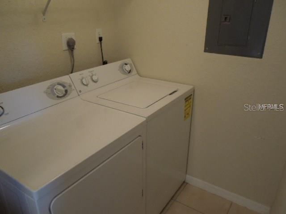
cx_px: 143
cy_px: 107
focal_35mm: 28
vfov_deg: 49.7
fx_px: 231
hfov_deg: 63.4
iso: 400
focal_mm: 5
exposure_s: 1/30
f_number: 3.5
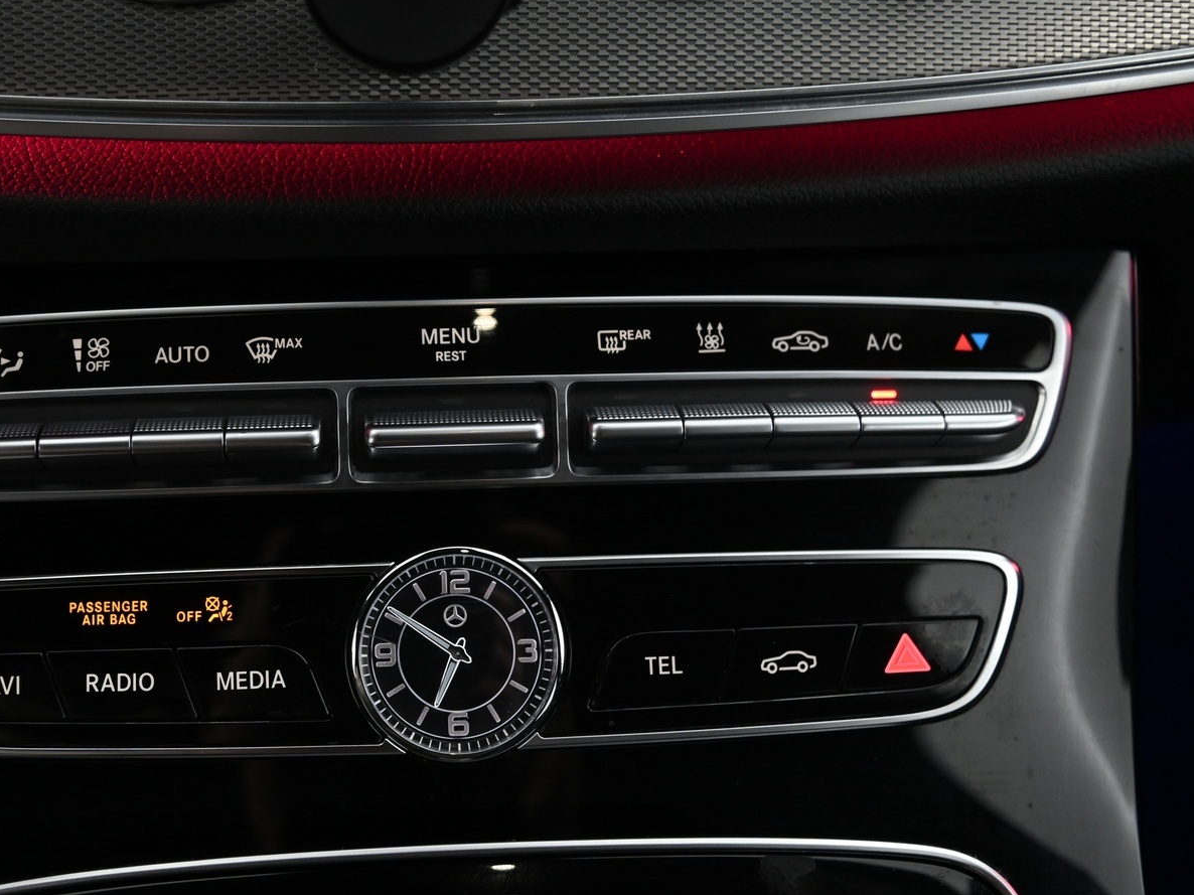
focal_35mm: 50
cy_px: 435
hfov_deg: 37.9
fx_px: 1724
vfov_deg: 29.1
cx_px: 444
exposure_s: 1/30
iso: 2000
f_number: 4.5
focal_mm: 38
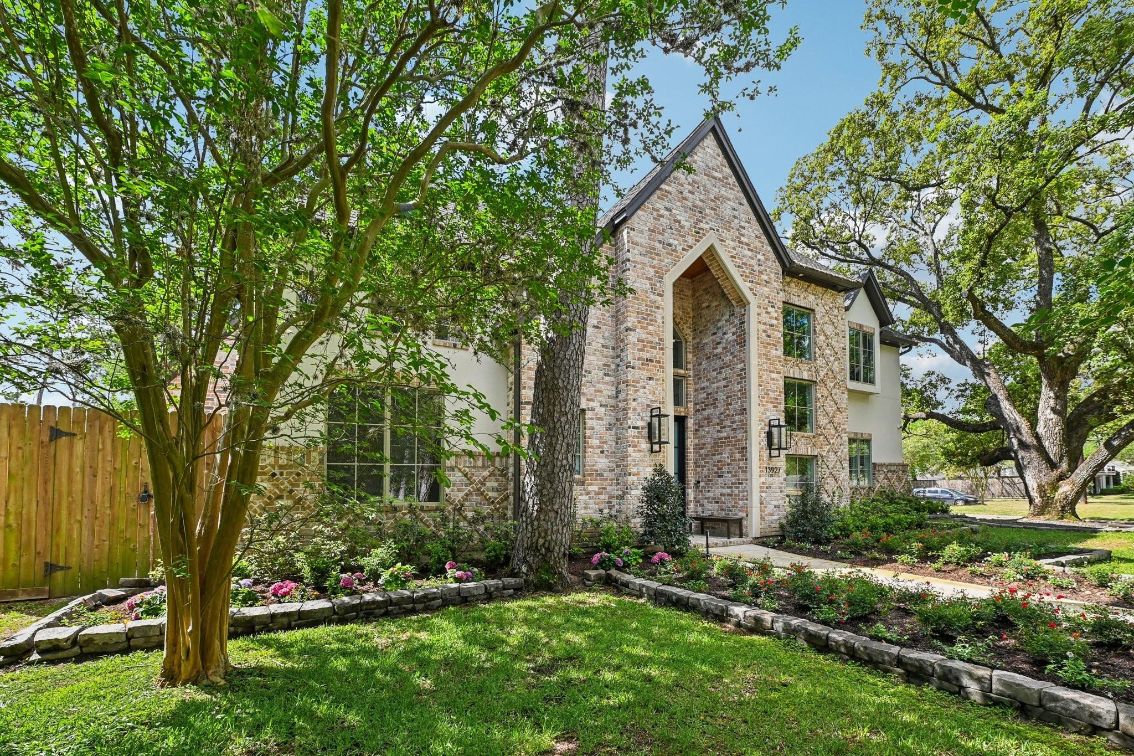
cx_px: 567
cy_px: 378
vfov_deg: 81.2
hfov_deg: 104.3
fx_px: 441
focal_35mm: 14
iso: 400
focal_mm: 14
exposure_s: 1/200
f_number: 8
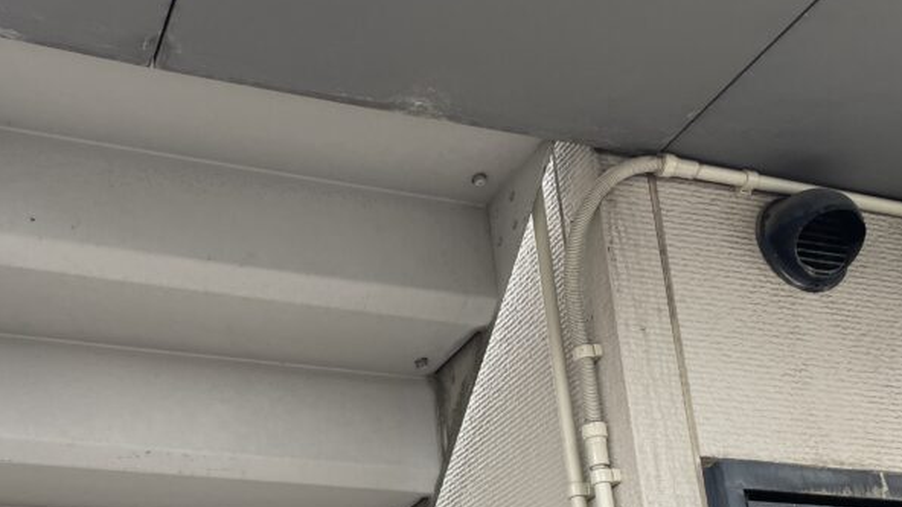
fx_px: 1172
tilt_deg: +19.0
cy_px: 492
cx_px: 291
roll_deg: +2.2
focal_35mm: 49
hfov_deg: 41.5
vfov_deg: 23.5
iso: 40
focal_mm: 4.2
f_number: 1.6
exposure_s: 1/121
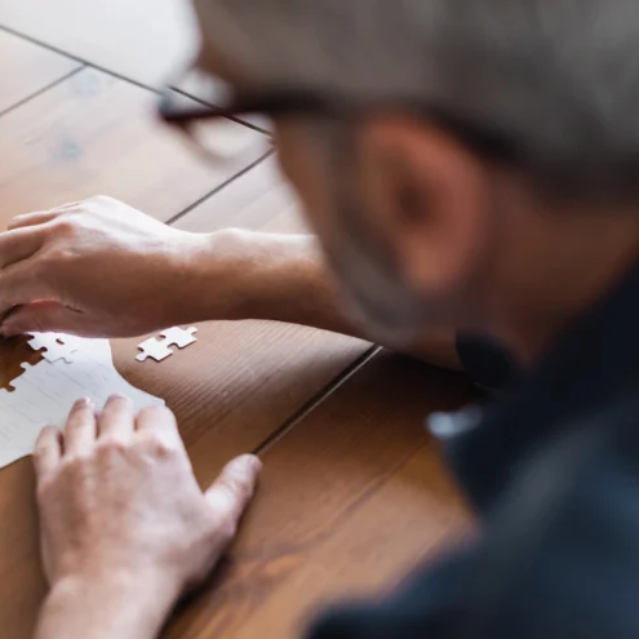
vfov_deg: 26.1
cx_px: 168
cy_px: 330
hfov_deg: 25.8
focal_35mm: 66
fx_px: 1378
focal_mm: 50
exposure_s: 1/200
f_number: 2.8
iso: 320
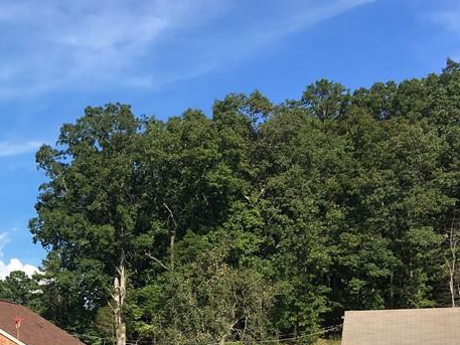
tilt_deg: +4.0
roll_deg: +0.0
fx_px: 864
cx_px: -51
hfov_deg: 27.2
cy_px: 340
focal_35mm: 65
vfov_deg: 21.8
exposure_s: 1/1183
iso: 25
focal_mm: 4.15
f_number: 2.2
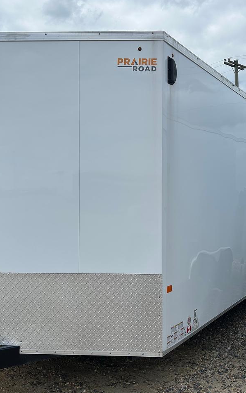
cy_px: 196
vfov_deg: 52.7
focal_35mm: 37
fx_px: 397
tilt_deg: +1.3
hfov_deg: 34.4
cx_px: 128
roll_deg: +0.2
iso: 50
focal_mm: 5.7
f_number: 1.5
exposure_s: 1/6579
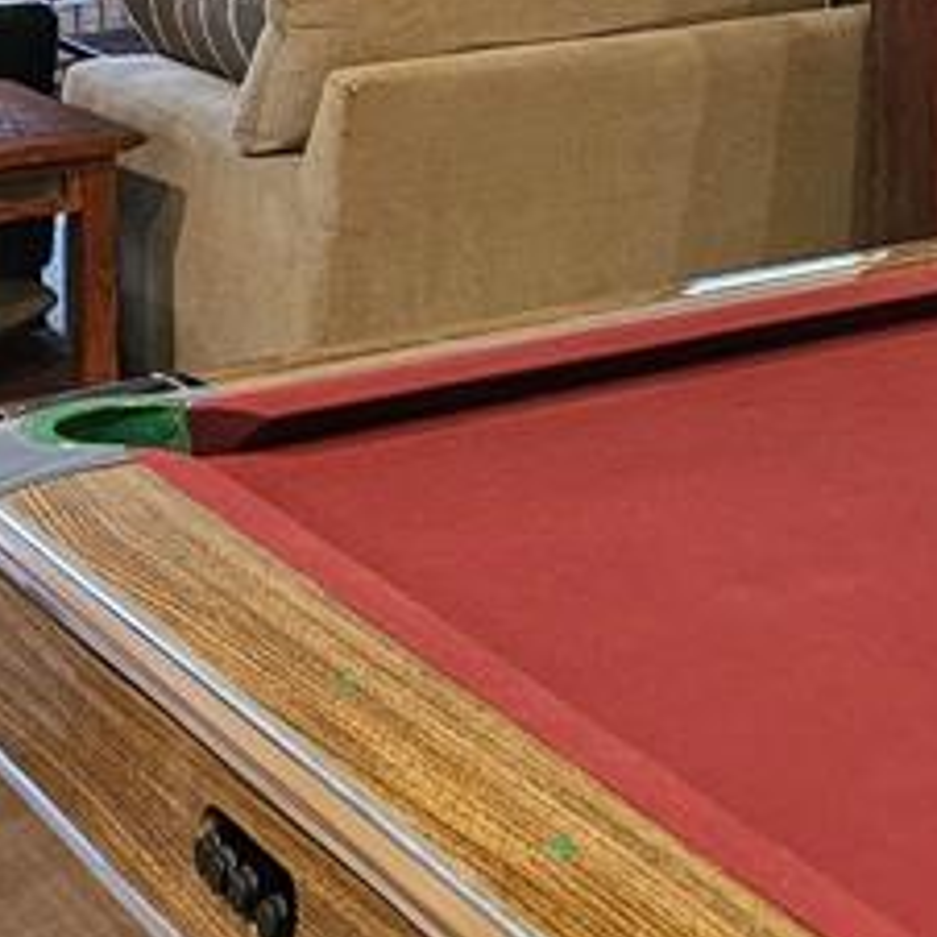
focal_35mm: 92
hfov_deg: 18.1
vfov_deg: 17.6
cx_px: 1053
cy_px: -294
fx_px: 2817
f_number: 1.7
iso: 1000
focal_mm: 6.3
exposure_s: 1/120
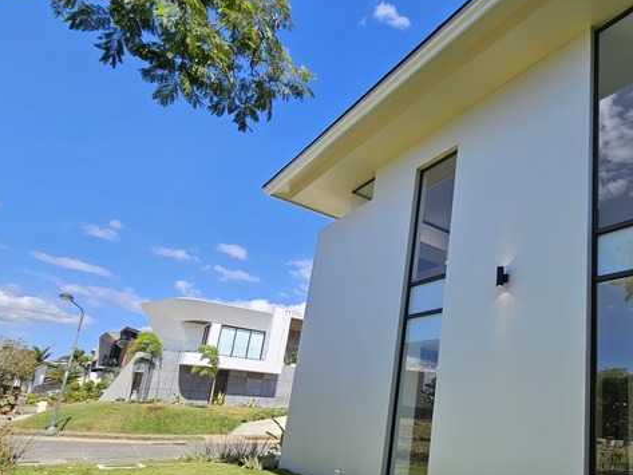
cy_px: 302
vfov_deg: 60.1
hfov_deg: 69.0
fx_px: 402
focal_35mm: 22
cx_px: 506
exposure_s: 1/1437
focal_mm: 2.2
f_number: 2.2
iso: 50
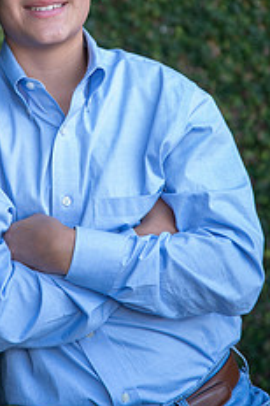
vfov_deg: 8.8
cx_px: 72
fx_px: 2632
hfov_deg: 5.9
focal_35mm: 234
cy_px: 79
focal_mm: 120
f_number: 4
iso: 640
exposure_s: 1/250
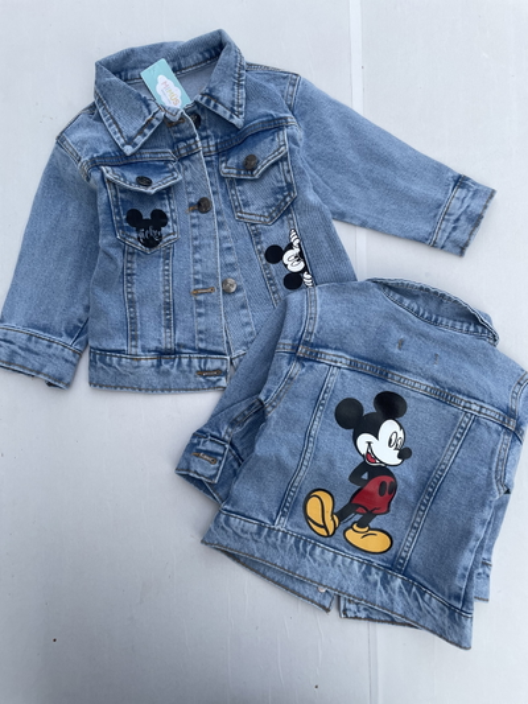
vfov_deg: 67.3
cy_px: 352
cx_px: 264
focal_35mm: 26
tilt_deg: -86.4
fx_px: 529
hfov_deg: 53.1
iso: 32
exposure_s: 1/1490
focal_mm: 4.2
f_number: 1.6
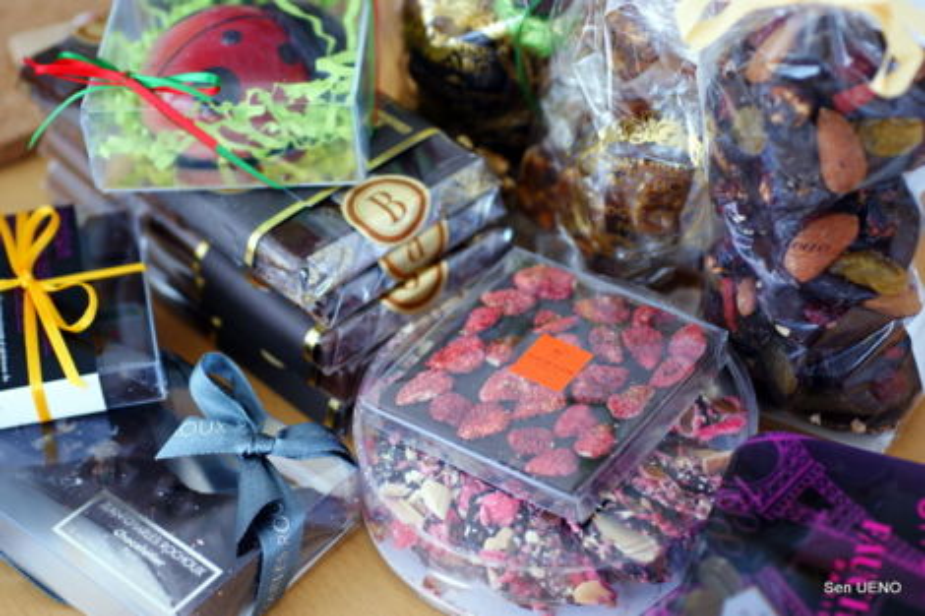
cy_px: 308
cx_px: 462
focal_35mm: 75
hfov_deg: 27.0
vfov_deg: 18.2
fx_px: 1926
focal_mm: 50
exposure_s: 1/80
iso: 400
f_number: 2.8
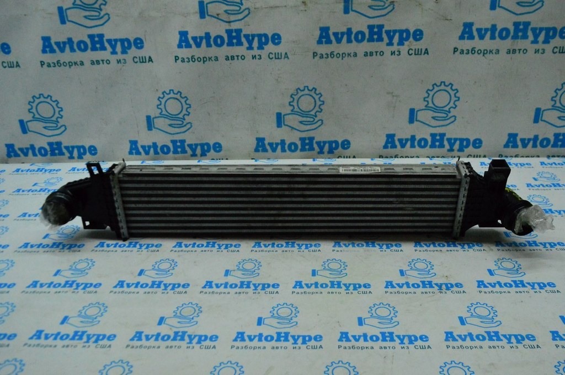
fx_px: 517
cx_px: 282
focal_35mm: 33
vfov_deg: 39.9
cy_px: 188
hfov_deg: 57.3
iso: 6400
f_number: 6.3
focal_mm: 22
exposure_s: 1/1000
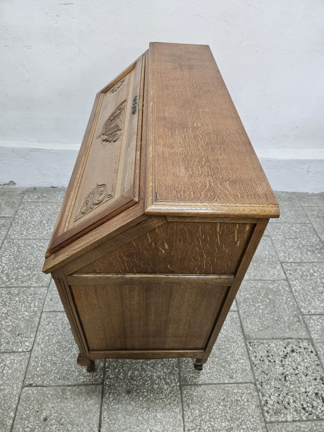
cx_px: 162
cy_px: 216
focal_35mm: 23
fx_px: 287
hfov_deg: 58.9
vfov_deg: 73.9
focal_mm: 5.4
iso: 1000
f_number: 1.8
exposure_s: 1/100
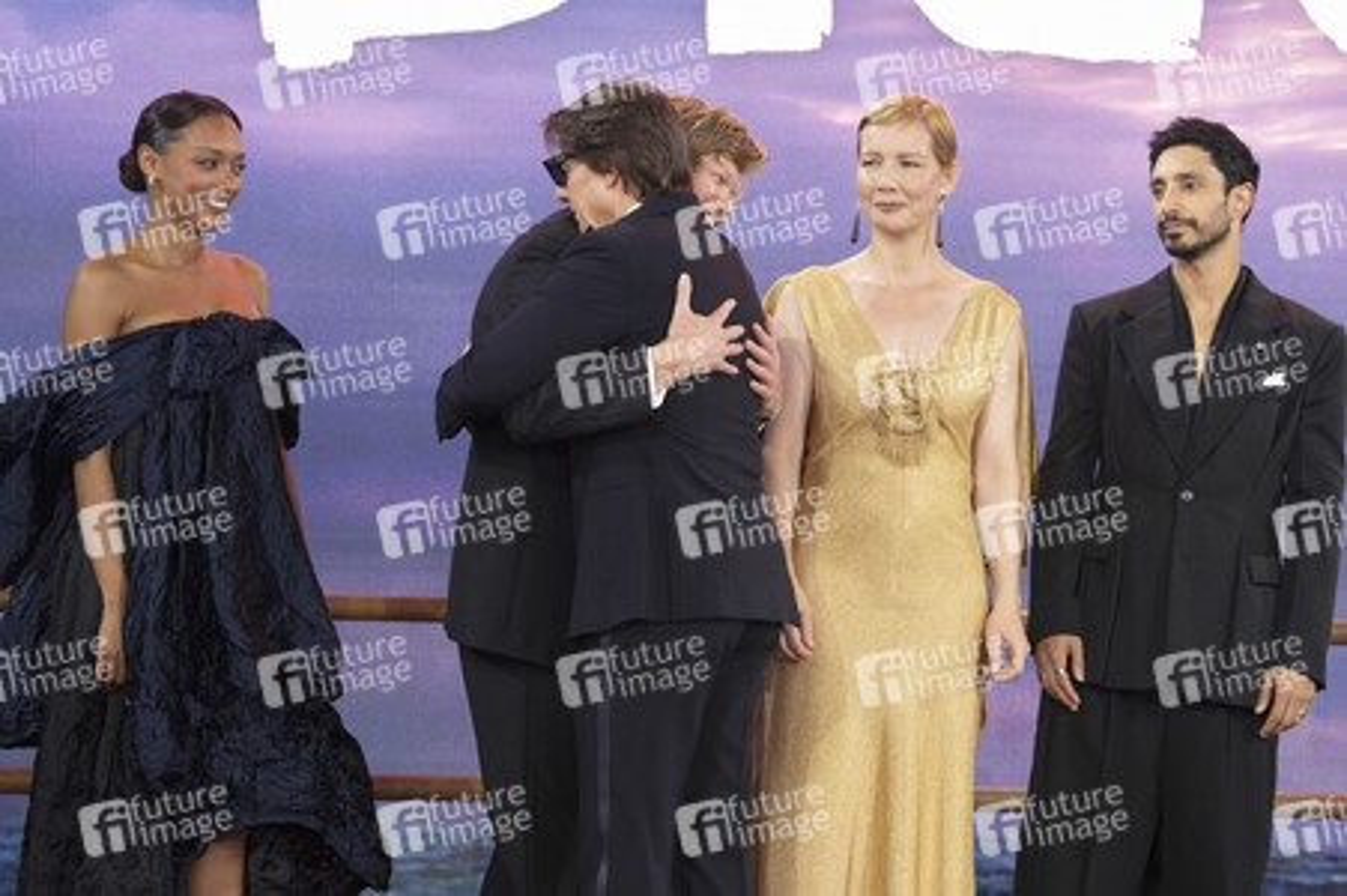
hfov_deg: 15.8
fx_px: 4839
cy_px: 413
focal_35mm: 129
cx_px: 726
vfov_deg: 10.6
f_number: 8
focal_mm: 120
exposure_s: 1/250
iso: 1600
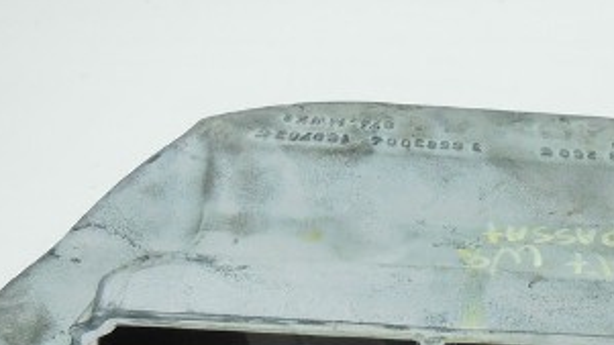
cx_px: 508
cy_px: 314
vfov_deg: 20.3
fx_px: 944
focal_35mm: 58
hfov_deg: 34.7
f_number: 3.1
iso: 360
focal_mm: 4.5
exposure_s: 1/250
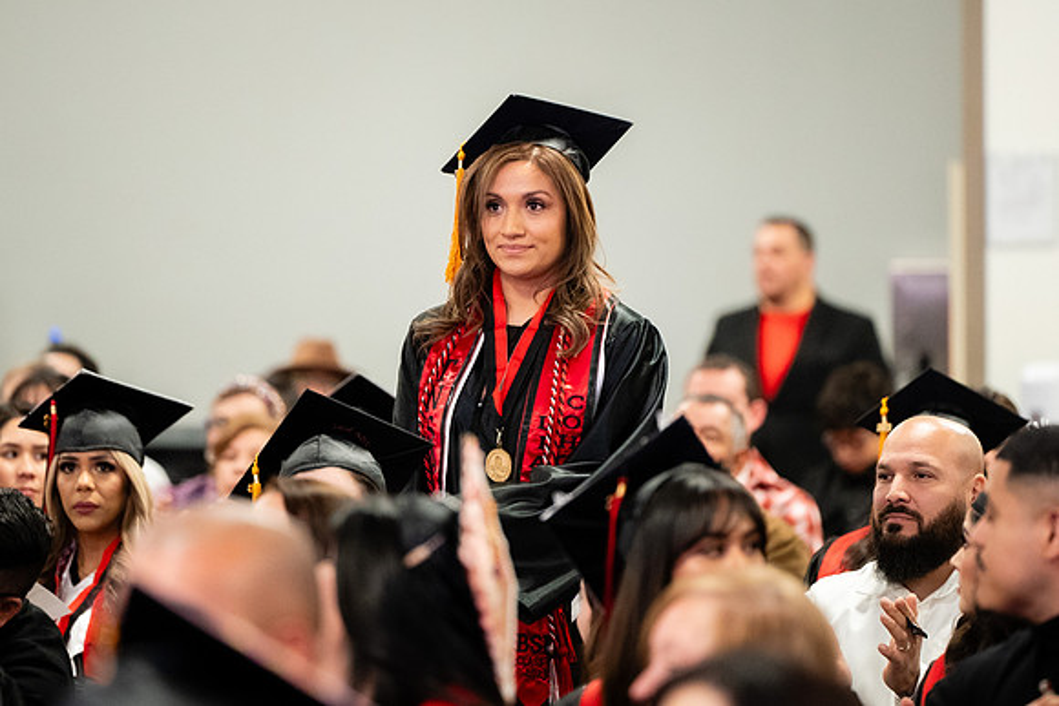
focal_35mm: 234
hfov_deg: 8.8
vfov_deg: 5.9
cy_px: 287
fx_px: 6874
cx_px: 510
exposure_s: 1/200
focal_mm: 180
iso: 3200
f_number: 2.8
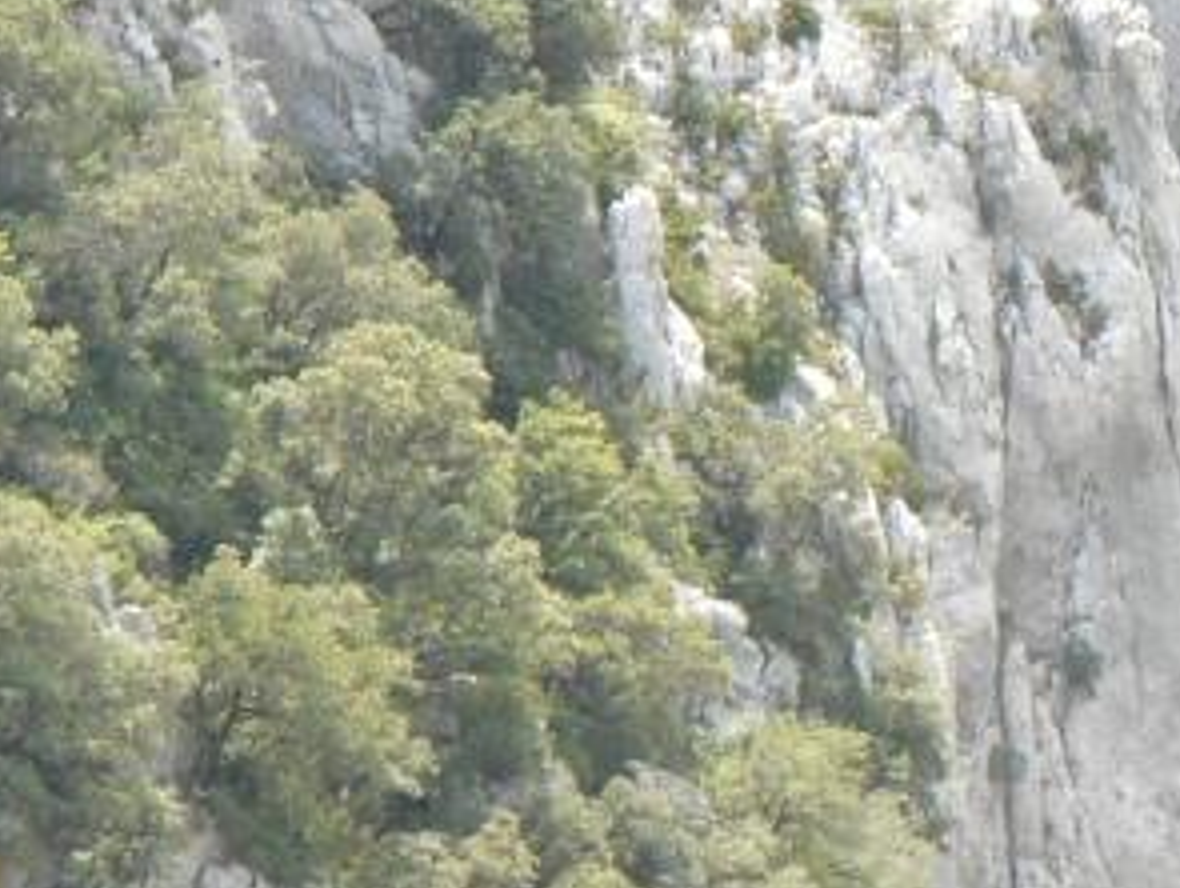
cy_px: 1074
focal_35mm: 433
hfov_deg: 4.6
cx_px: 1384
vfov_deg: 3.4
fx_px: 14778
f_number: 7.1
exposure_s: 1/30
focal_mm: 24.6
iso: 80
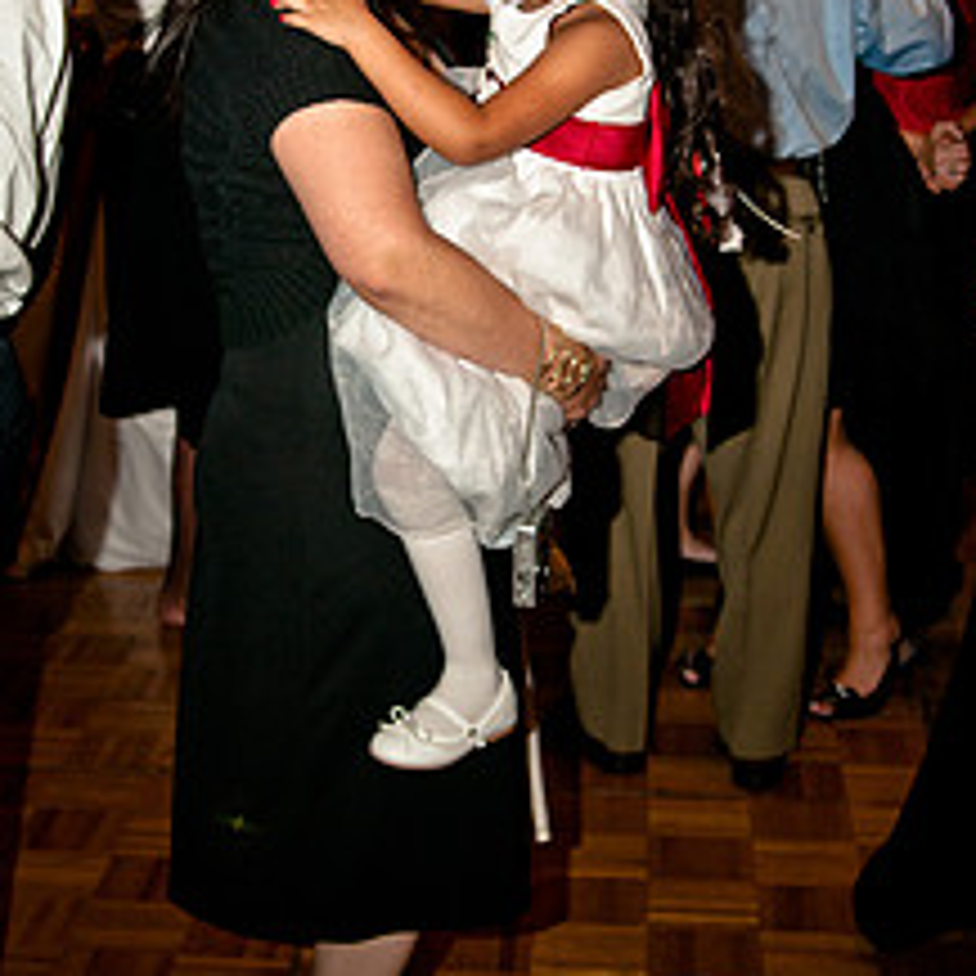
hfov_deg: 23.3
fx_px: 2361
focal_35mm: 74
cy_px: 279
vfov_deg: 23.2
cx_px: 412
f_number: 3.2
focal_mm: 28
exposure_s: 1/200
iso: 400
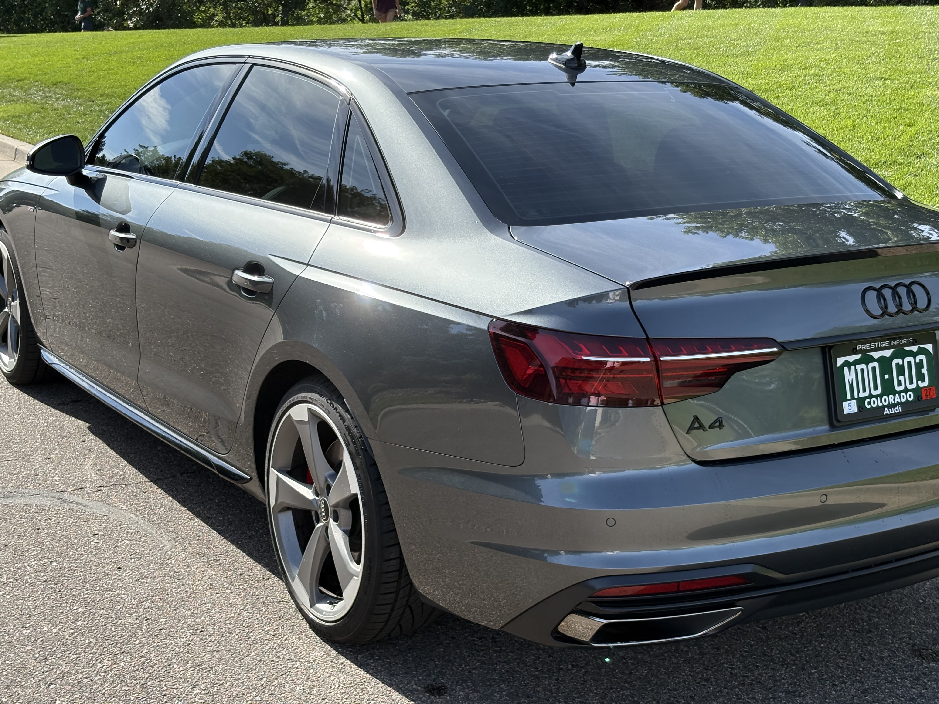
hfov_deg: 36.8
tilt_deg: -14.6
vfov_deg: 28.0
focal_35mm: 52
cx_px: 470
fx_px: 1411
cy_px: 352
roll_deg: +2.6
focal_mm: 5.96
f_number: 1.6
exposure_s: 1/1626
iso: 50
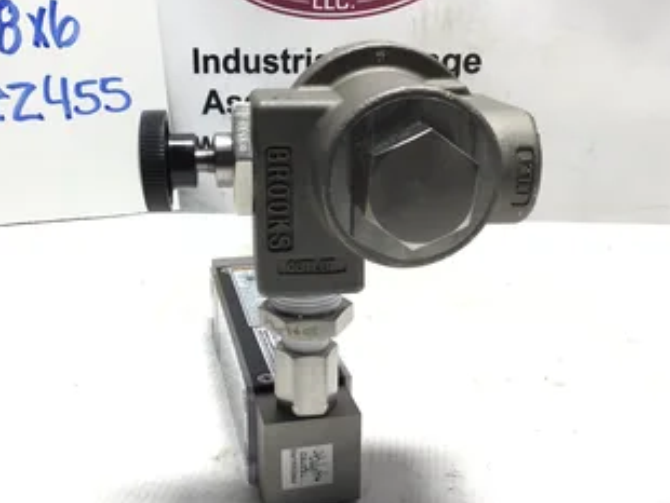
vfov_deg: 36.0
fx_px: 775
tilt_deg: -19.8
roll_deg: -0.5
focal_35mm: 40
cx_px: 303
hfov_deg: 46.7
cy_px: 268
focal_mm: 3.3
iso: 40
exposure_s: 1/120
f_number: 2.4
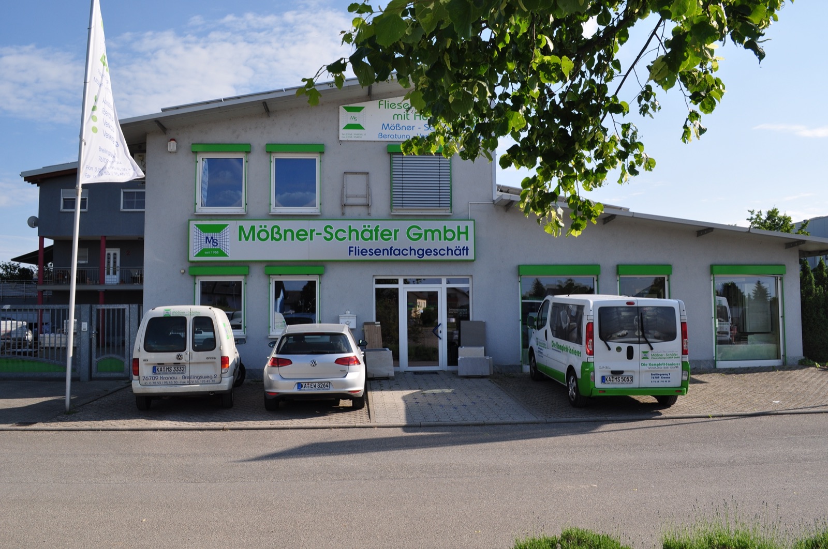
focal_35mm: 27
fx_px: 620
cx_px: 414
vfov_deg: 47.8
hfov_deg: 67.5
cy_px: 274
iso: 200
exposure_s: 1/320
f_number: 10
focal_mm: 18
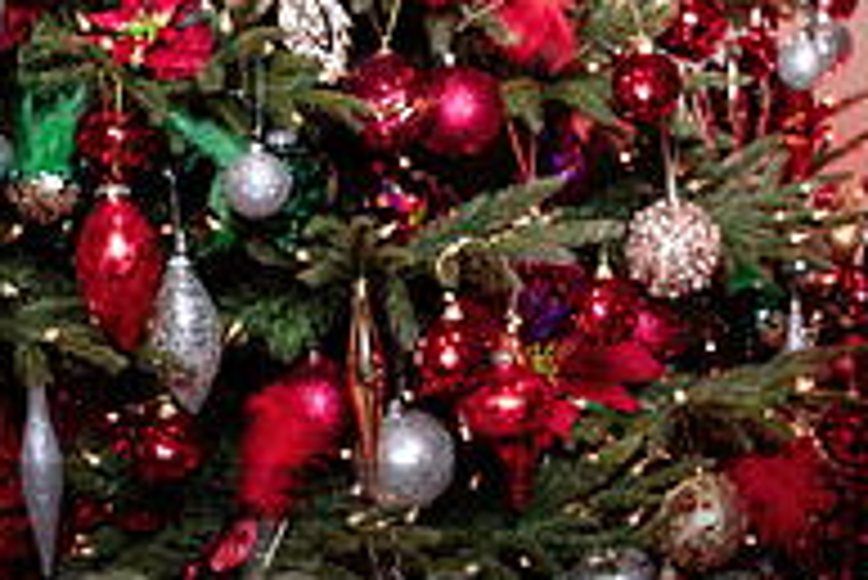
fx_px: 2027
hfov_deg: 23.3
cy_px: -2
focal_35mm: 84
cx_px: 841
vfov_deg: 16.0
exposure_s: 1/200
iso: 500
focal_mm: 28
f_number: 4.5
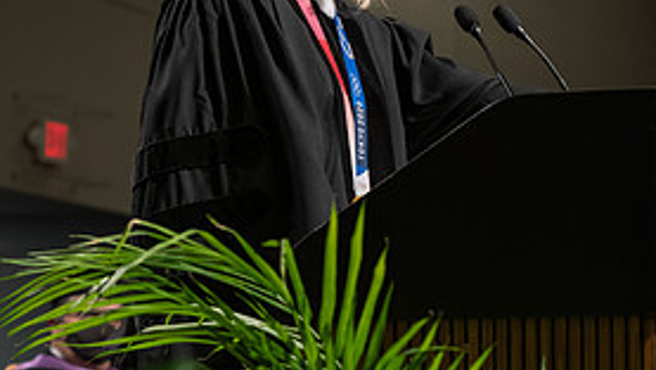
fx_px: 3132
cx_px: 332
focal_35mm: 180
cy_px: 165
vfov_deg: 6.8
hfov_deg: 12.0
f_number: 4.5
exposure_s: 1/200
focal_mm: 82
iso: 1000
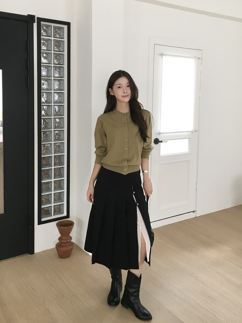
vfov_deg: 61.7
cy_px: 162
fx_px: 270
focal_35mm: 29
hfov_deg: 48.2
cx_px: 121
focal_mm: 4.15
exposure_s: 1/30
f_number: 2.2
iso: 40
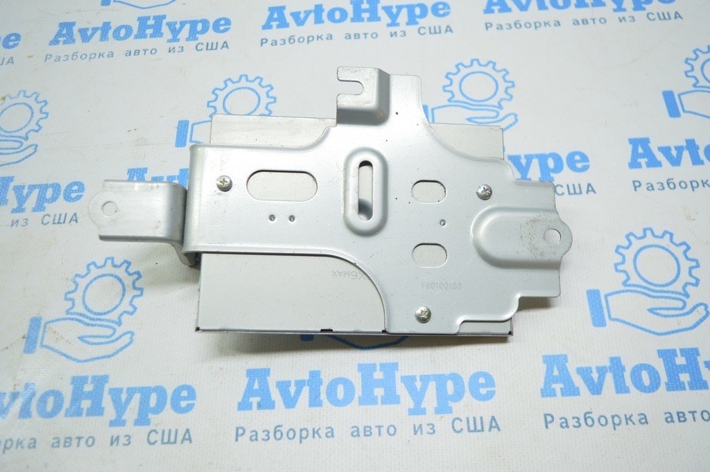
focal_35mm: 30
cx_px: 355
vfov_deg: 43.5
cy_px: 236
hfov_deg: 62.0
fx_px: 591
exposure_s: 1/60
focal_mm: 20
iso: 400
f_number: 3.8
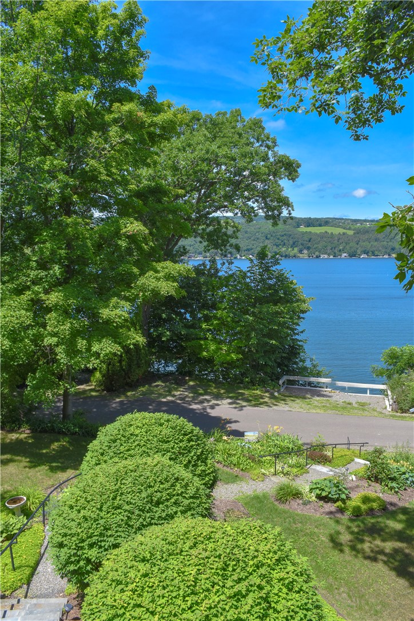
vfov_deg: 67.4
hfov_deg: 47.9
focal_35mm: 27
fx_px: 466
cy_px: 310
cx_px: 207
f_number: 8
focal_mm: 18
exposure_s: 1/250
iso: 200
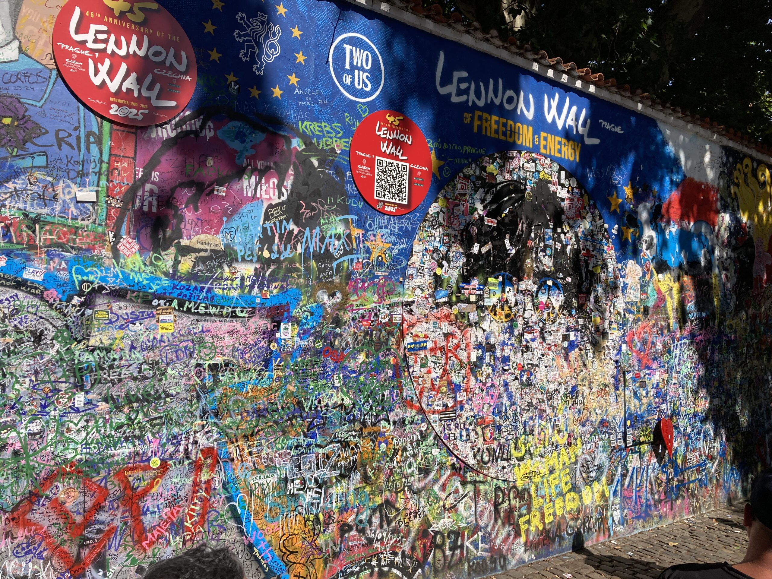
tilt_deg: +3.0
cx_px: 386
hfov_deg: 63.4
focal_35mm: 28
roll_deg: -0.7
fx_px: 624
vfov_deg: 49.7
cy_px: 290
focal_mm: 3.99
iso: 25
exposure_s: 1/2825
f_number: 1.8
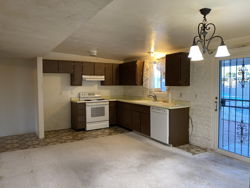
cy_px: 94
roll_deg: +0.2
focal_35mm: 26
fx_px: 188
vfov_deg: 53.1
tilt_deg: -4.5
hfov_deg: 67.3
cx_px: 125
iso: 160
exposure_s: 1/60
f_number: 1.8
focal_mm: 4.25
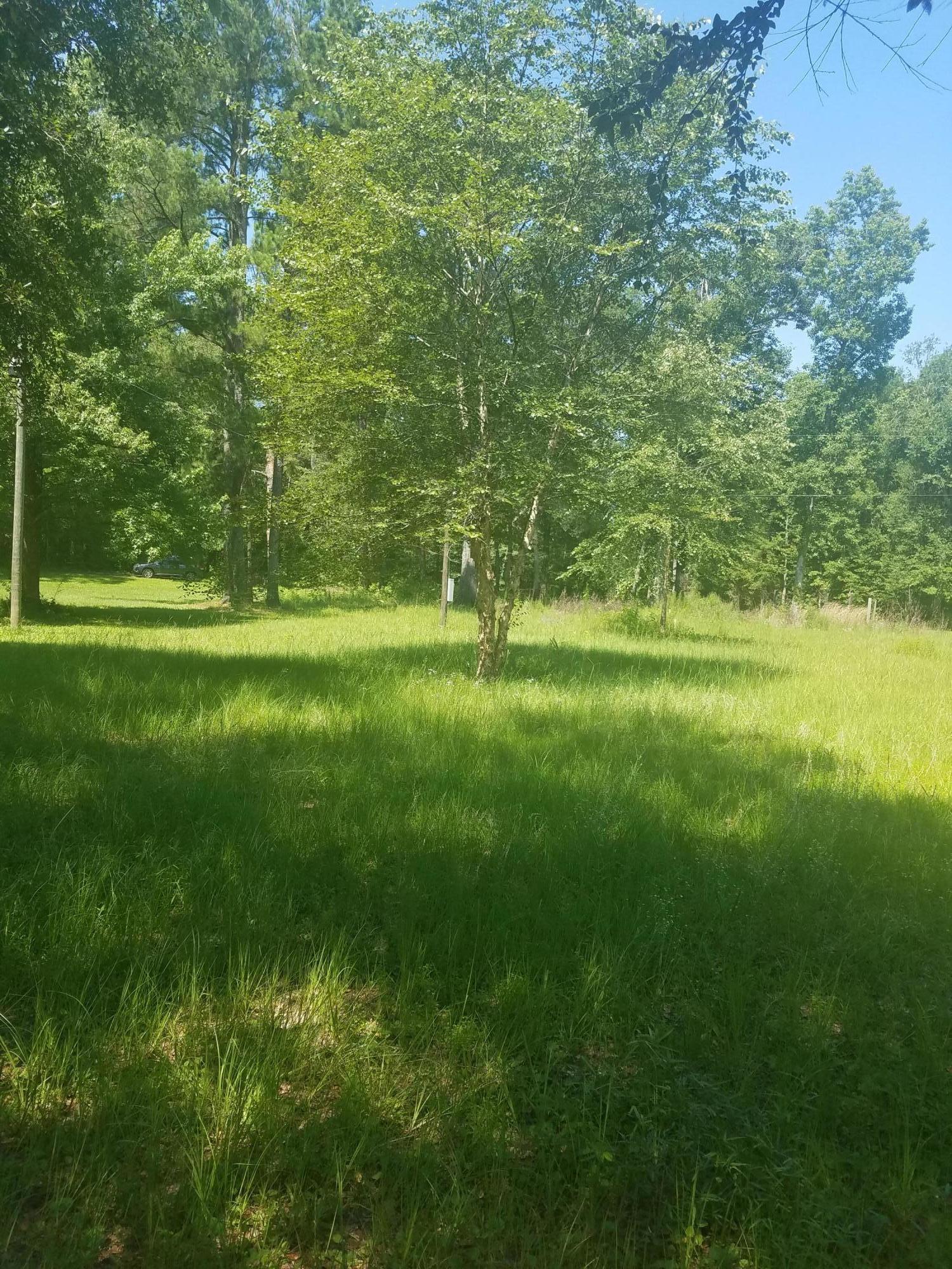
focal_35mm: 26
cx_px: 476
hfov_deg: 53.1
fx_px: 953
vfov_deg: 67.3
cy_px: 634
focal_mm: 4.2
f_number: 1.7
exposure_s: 1/698
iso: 50
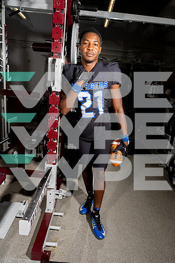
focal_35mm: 24
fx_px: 175
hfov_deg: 53.1
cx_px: 88
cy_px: 132
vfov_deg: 73.7
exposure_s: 1/250
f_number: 7.1
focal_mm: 24
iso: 200
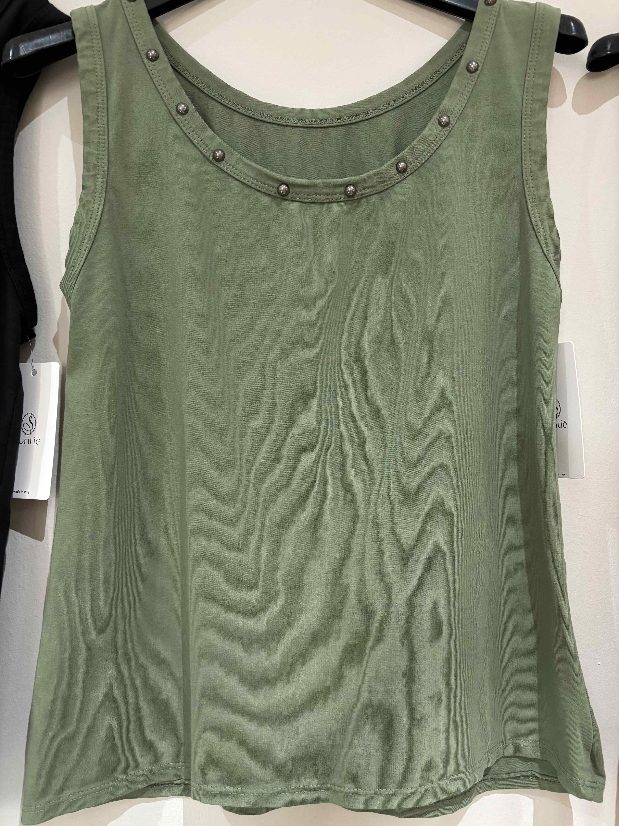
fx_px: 620
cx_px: 310
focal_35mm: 26
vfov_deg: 67.3
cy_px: 413
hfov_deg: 53.1
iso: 400
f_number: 1.6
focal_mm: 5.96
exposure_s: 1/50
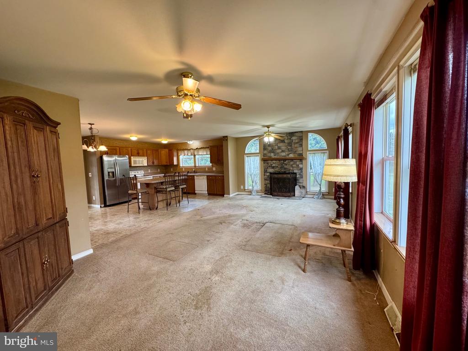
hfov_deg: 102.1
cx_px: 234
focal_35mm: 14
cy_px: 176
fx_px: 189
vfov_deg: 85.7
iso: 250
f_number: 2.2
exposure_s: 1/120
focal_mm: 2.22
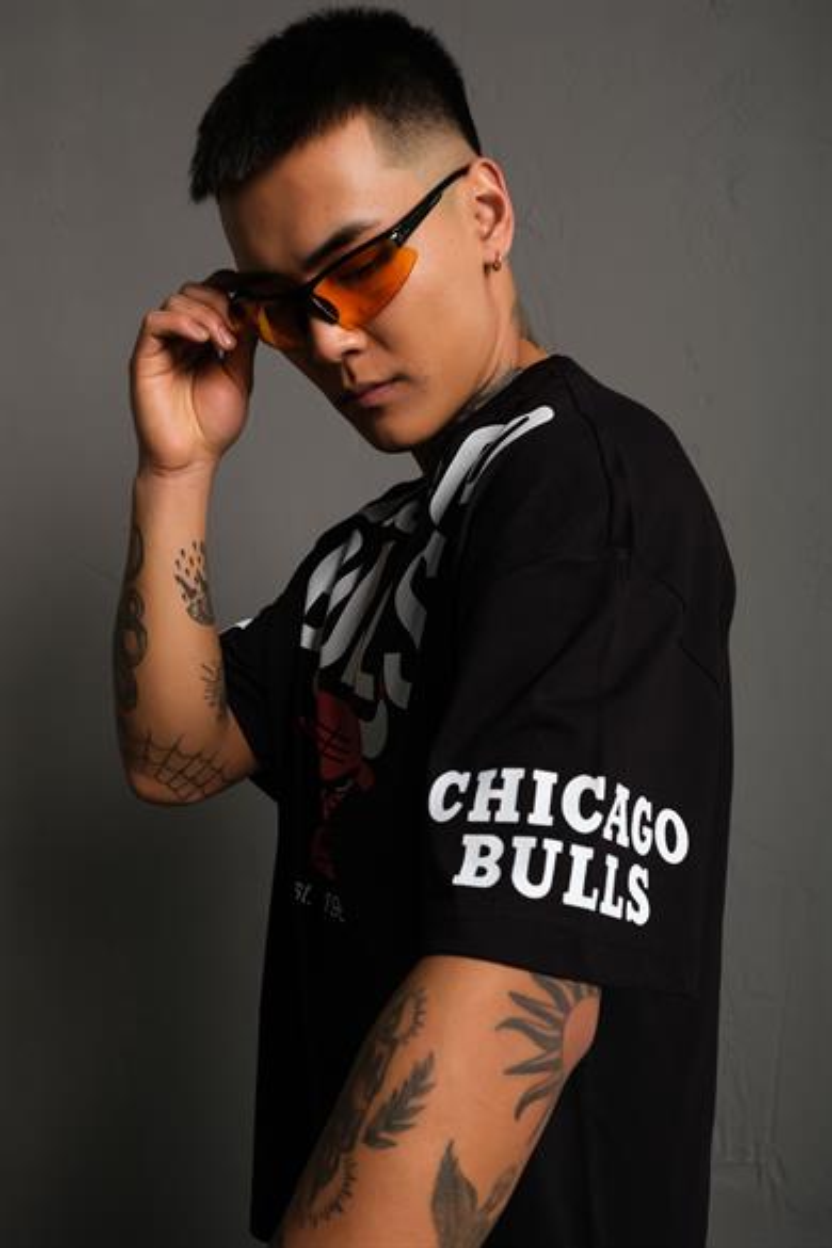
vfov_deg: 57.2
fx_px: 1144
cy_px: 624
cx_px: 416
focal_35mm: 33
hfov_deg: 40.0
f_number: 5
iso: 160
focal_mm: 22.3
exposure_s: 1/160
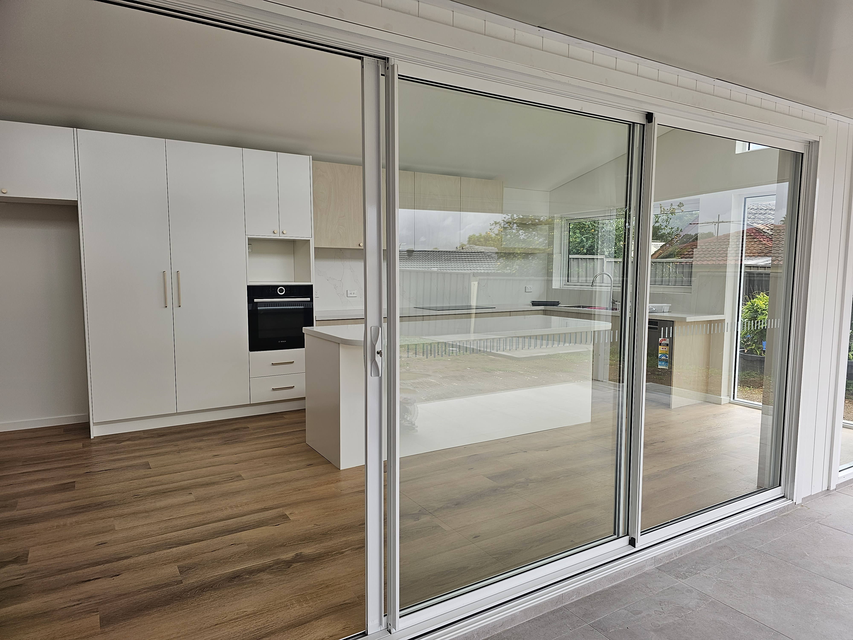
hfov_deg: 73.9
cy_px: 320
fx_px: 567
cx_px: 426
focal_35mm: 23
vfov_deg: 58.9
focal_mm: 6.3
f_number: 1.7
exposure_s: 1/197
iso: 20
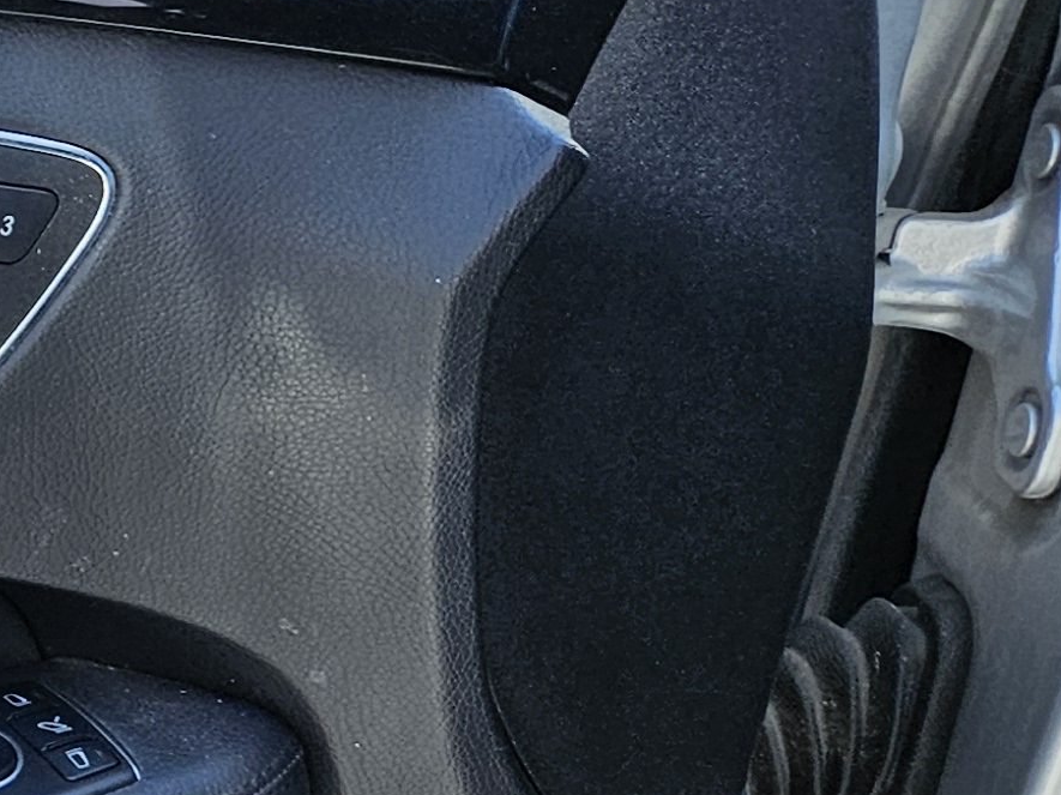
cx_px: -1292
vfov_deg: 14.1
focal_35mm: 104
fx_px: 3186
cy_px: 749
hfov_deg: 14.4
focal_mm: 5.4
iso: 40
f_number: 1.8
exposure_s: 1/488
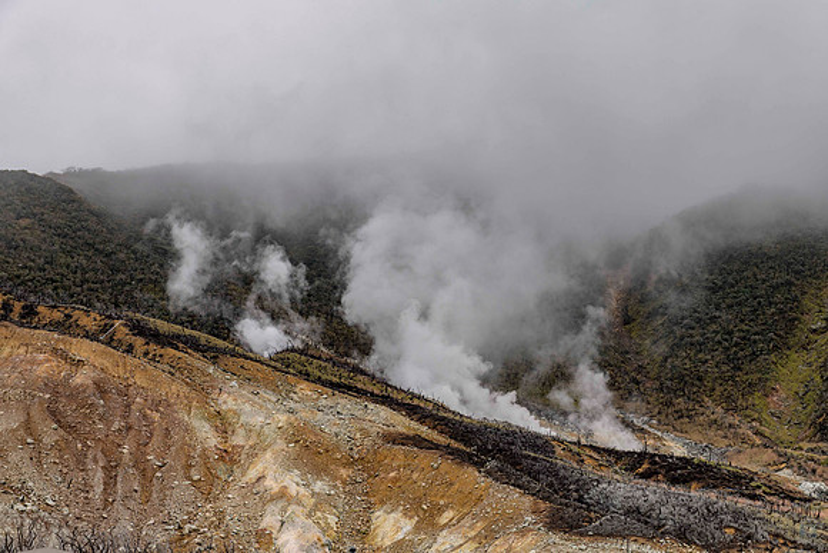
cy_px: 276
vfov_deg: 19.5
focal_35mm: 70
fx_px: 1610
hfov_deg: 28.8
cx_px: 414
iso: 220
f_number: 5.6
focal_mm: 70
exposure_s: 1/160
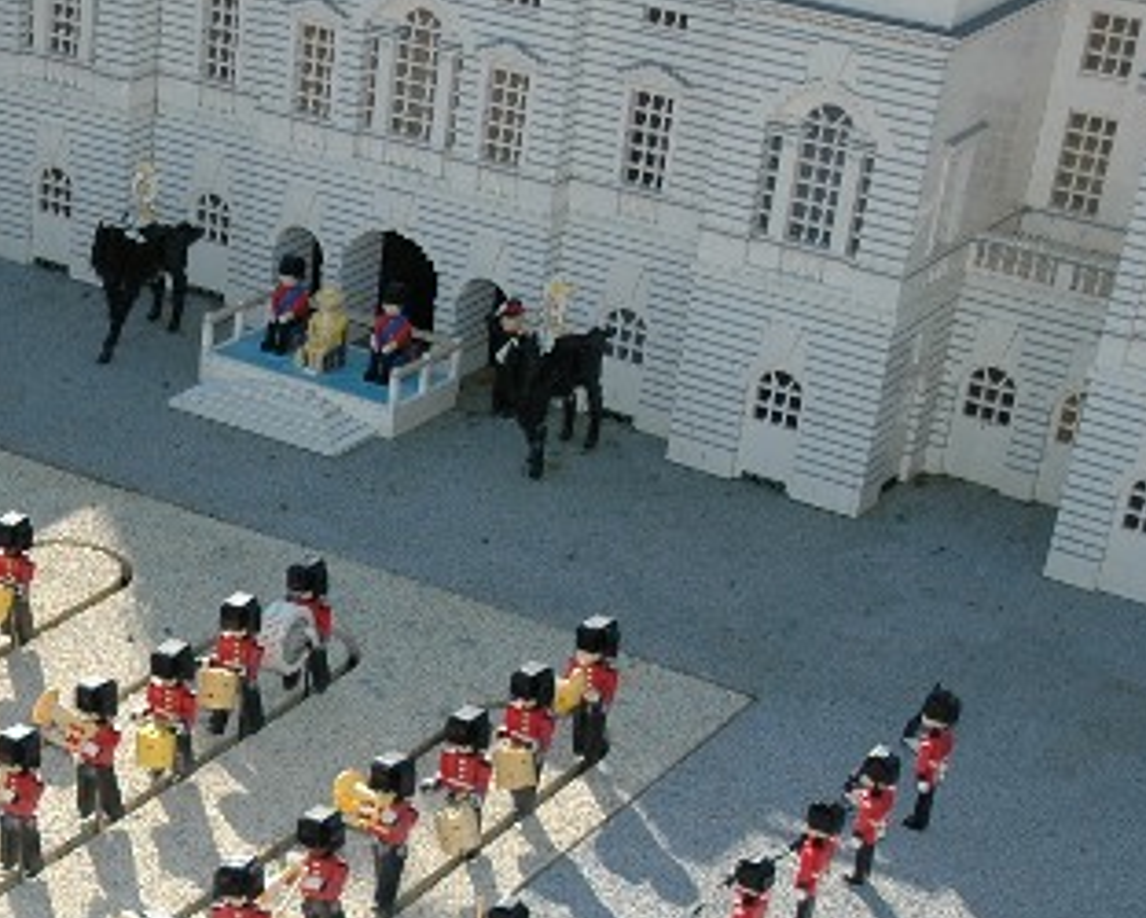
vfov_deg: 16.8
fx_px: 3061
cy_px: 848
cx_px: -154
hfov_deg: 20.1
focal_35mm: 90
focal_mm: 25
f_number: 4
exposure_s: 1/500
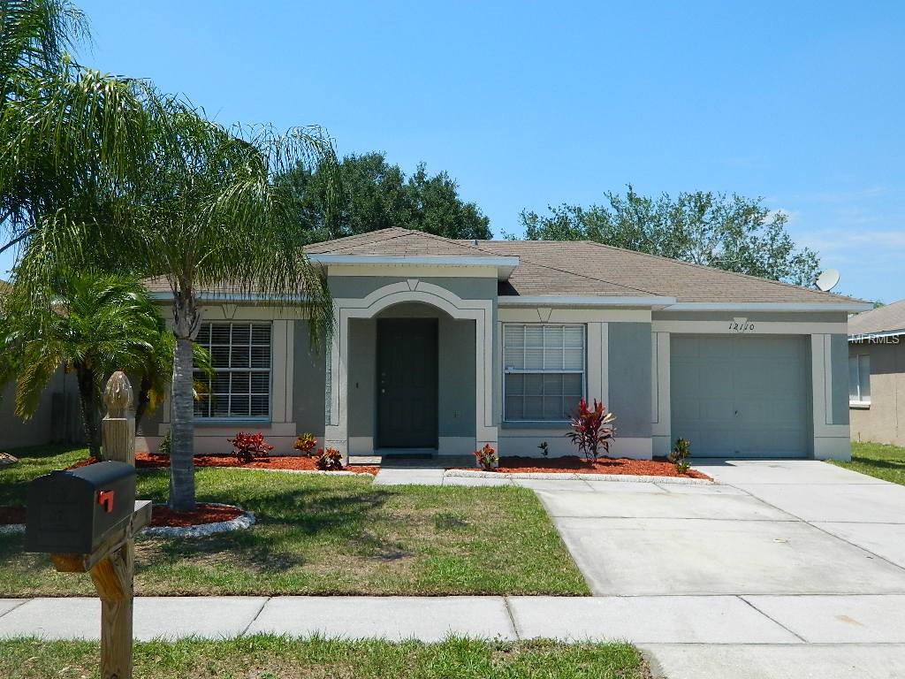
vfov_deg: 40.7
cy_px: 340
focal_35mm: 35
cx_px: 452
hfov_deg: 52.6
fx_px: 915
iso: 80
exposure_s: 1/125
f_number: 9.4
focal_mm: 6.2
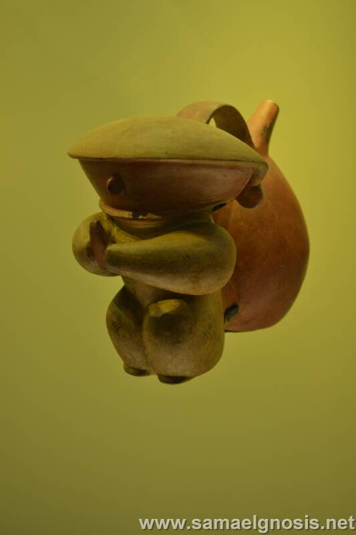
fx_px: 779
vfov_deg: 37.9
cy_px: 268
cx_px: 178
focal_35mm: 52
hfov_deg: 25.7
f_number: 5.6
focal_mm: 35
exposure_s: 1/15
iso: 160
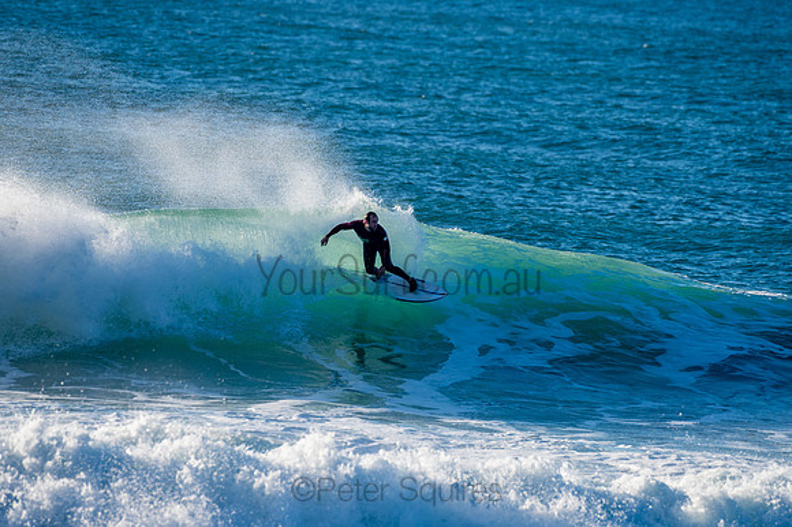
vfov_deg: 2.2
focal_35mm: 613
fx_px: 13472
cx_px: 396
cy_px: 264
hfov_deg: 3.4
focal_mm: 500
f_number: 7.1
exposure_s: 1/320
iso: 64
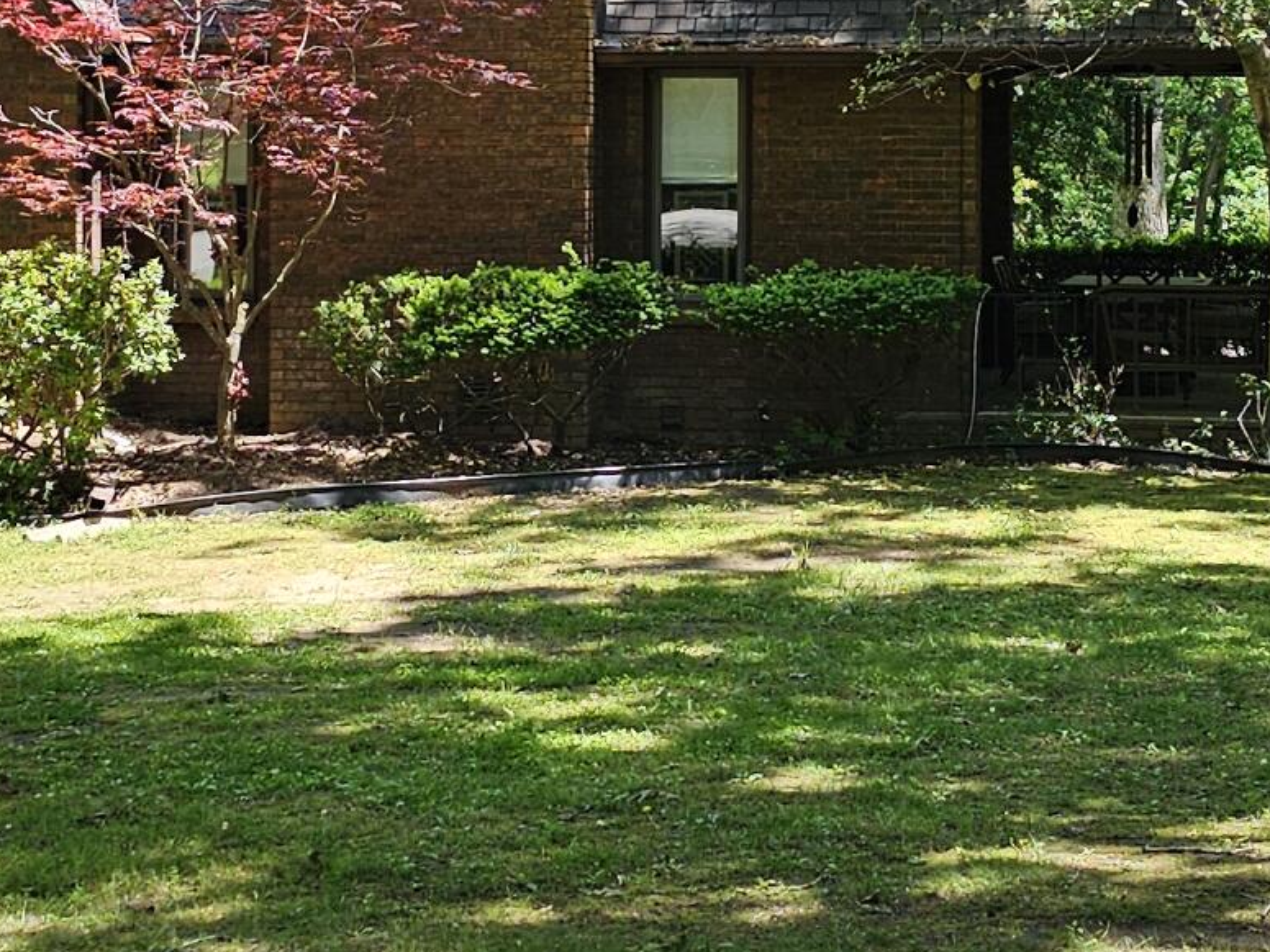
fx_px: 3265
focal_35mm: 89
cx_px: 665
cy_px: 131
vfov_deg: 16.4
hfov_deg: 22.0
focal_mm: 6.3
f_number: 1.7
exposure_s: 1/180
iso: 10
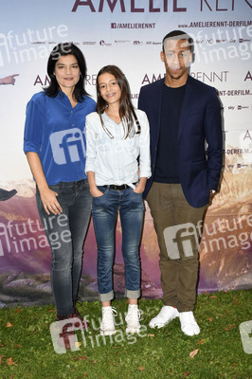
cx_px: 126
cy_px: 190
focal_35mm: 63
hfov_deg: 21.5
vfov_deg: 31.9
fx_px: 663
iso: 500
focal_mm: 42
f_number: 6.3
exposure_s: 1/160
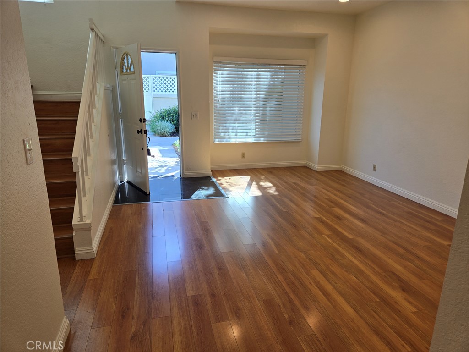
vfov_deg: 58.9
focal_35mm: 23
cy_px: 176
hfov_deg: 73.9
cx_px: 234
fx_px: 312
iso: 25
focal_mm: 5.4
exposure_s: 1/125
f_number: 1.8
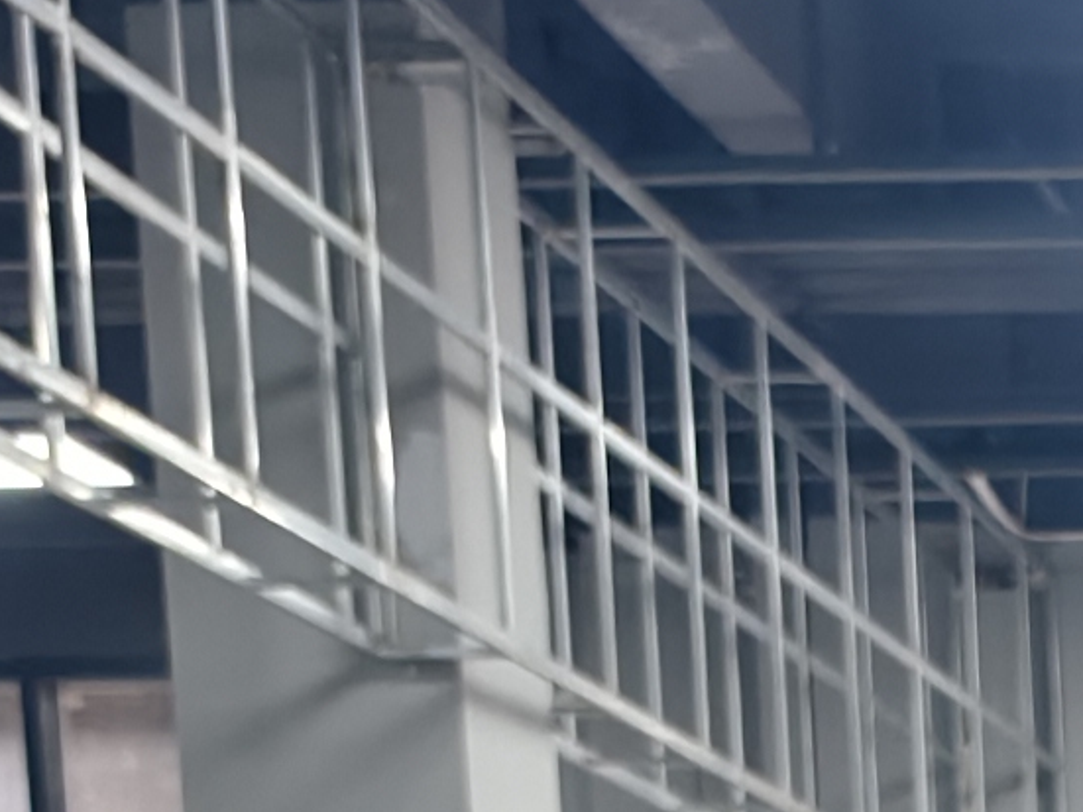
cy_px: 2758
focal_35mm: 171
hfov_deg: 10.7
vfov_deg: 7.3
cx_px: 2066
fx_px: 5349
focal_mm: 5.6
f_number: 1.57
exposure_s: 1/100
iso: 402
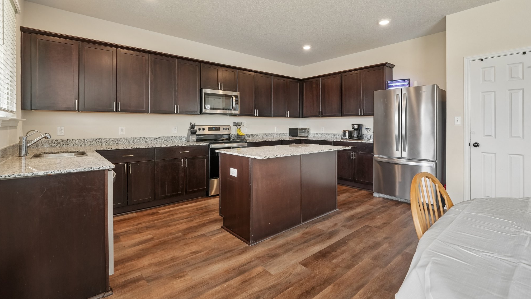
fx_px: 225
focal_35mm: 16
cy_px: 125
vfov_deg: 66.6
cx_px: 269
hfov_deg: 99.4
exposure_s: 1/20
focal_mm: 15
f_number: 8
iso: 800
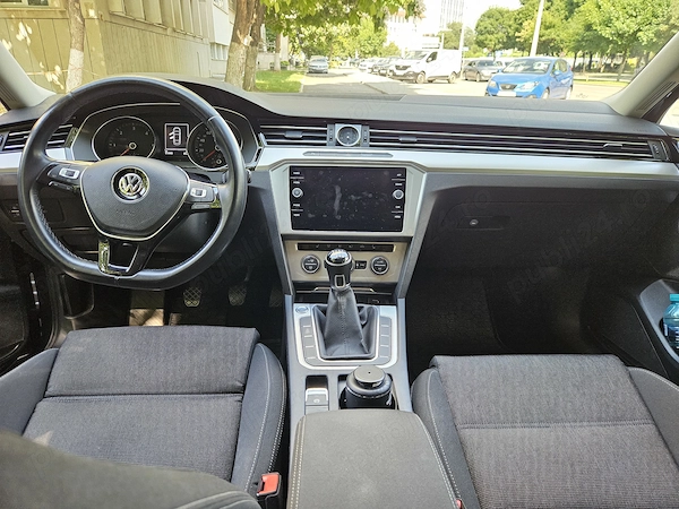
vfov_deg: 58.9
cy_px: 254
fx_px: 451
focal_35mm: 23
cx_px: 340
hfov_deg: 73.9
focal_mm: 5.4
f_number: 1.8
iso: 400
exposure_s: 1/359
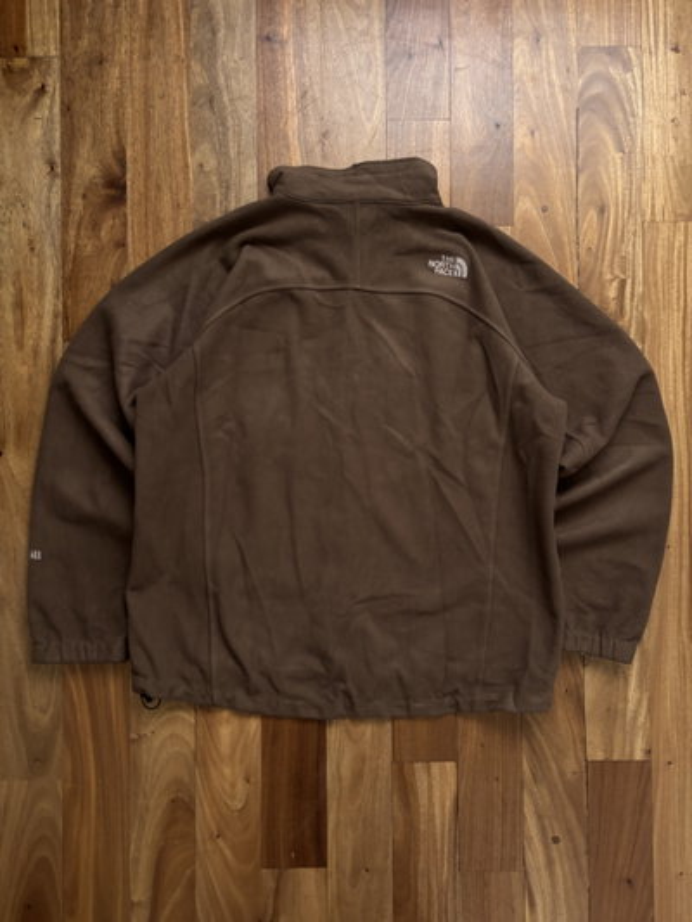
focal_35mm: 26
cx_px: 346
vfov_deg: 67.3
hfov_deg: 53.1
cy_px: 461
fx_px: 693
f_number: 1.6
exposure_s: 1/70
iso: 125
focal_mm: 5.96
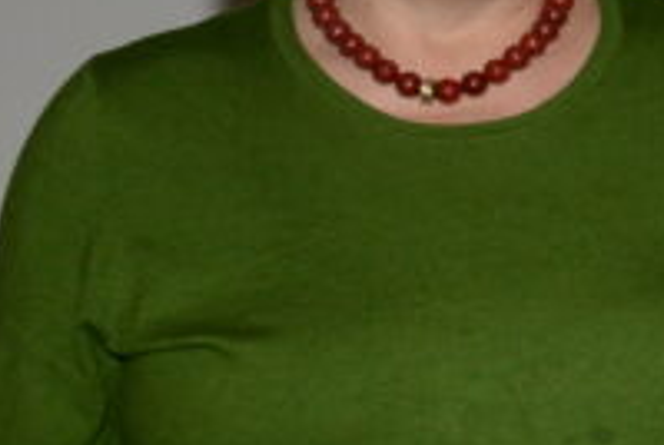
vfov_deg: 7.7
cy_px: 221
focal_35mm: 180
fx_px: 3325
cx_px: 1770
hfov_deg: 9.6
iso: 1000
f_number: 8
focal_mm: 30
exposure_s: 1/60
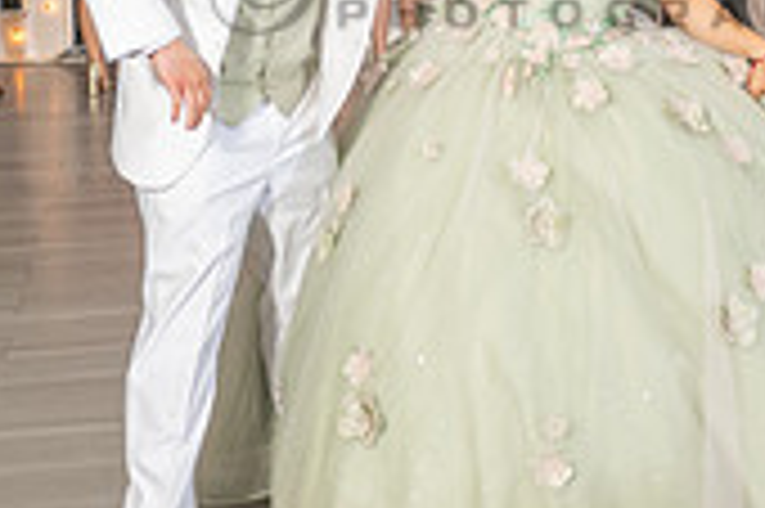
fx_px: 1741
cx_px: 562
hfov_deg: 24.5
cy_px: -47
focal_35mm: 82
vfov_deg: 16.2
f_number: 3.5
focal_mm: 24
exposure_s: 1/160
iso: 500
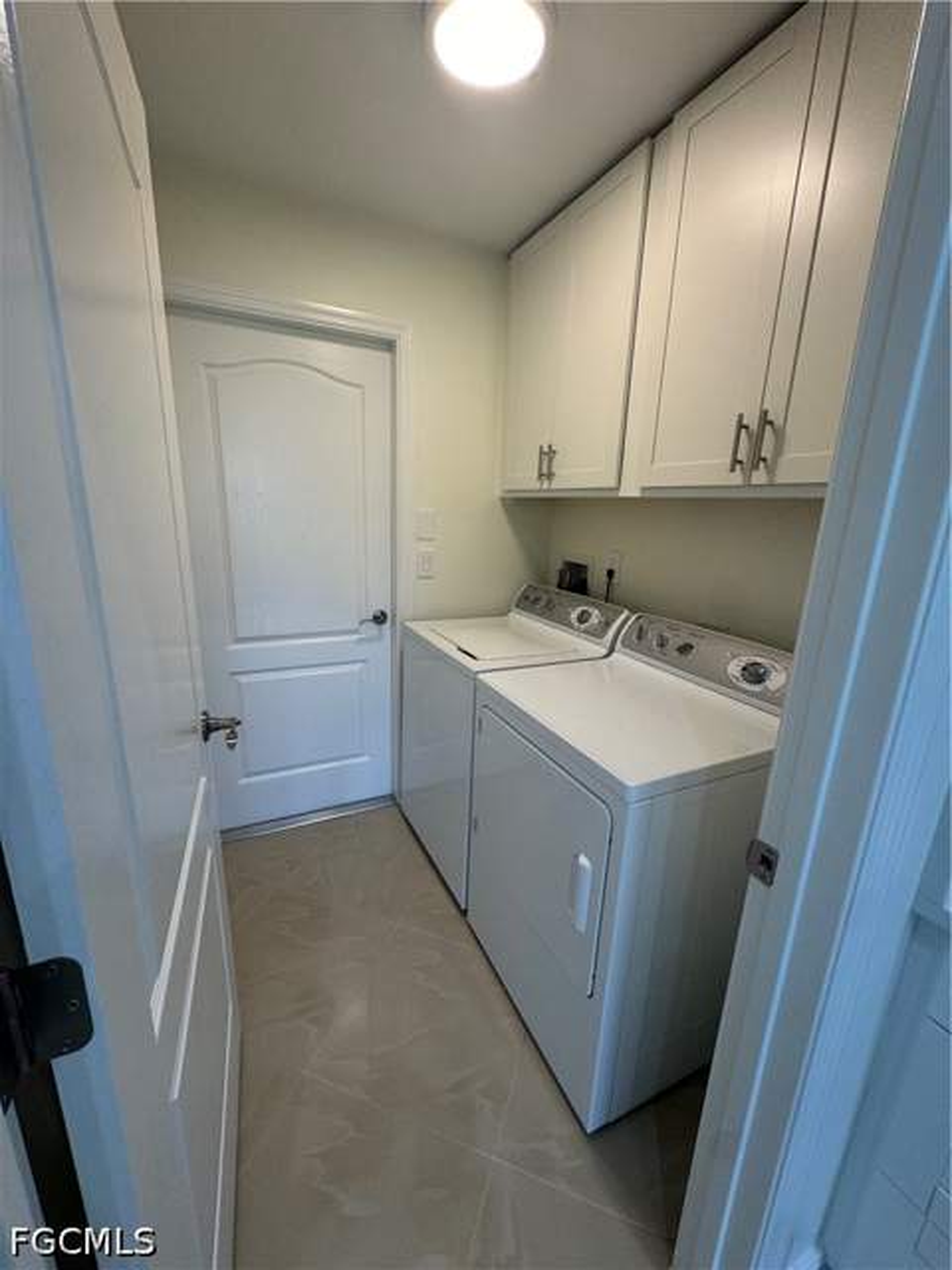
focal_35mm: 14
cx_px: 476
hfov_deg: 85.7
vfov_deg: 102.1
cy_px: 635
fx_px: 513
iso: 125
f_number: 2.2
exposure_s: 1/120
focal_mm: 2.22
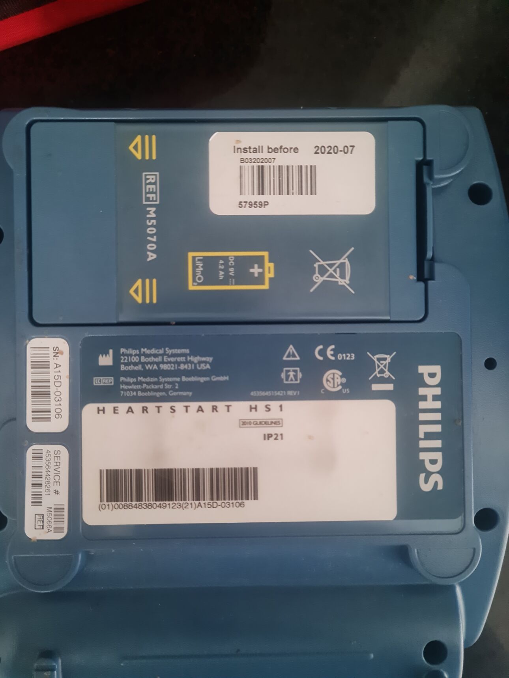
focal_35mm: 27
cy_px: 339
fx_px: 529
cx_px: 254
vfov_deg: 65.3
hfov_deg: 51.4
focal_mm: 5.9
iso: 640
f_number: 2
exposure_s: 1/30
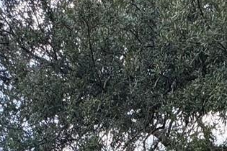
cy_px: 399
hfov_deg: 27.0
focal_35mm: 74
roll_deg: -1.2
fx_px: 467
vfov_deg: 12.6
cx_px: 171
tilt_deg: -9.2
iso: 40
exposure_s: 1/325
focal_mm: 2.22
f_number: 2.2
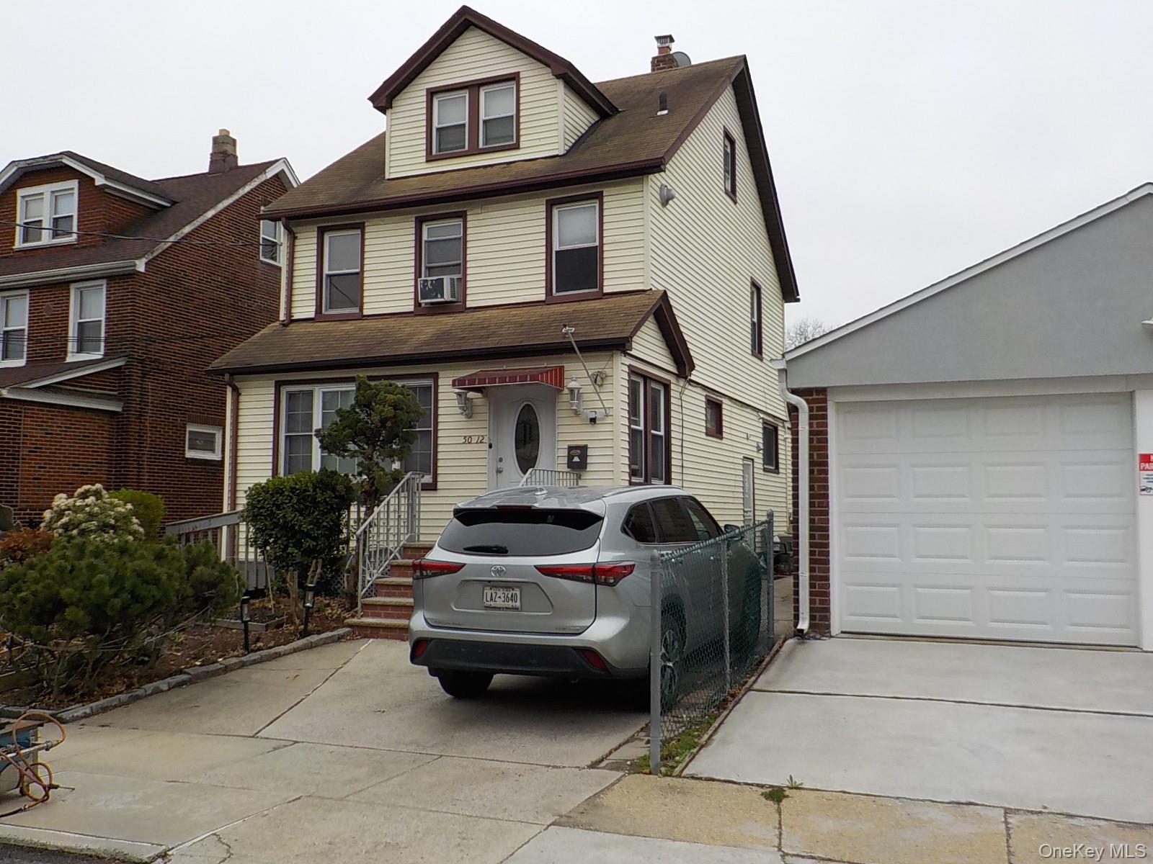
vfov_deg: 46.8
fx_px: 999
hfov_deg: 60.0
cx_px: 576
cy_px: 432
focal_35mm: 30
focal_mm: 4.1
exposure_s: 1/500
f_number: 3.3
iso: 125
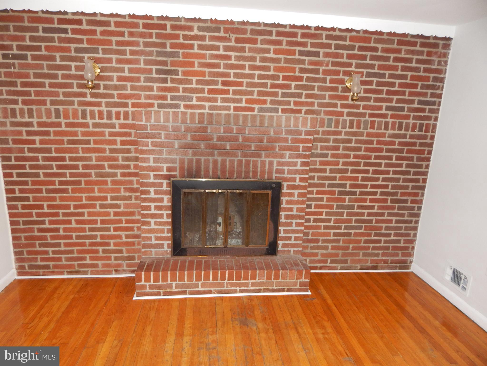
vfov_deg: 61.1
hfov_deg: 76.4
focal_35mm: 22
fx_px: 310
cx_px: 244
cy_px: 183
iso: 220
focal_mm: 4
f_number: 3
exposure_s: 1/30
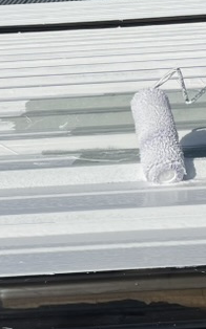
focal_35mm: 90
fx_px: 809
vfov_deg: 22.8
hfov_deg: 14.4
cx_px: 177
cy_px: 72
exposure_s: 1/13333
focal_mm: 4.2
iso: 32
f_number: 1.6
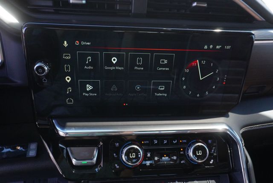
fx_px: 205
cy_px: 92
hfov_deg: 67.3
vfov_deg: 48.0
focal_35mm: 27
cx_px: 136
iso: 2000
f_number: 4
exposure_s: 1/800
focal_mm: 18
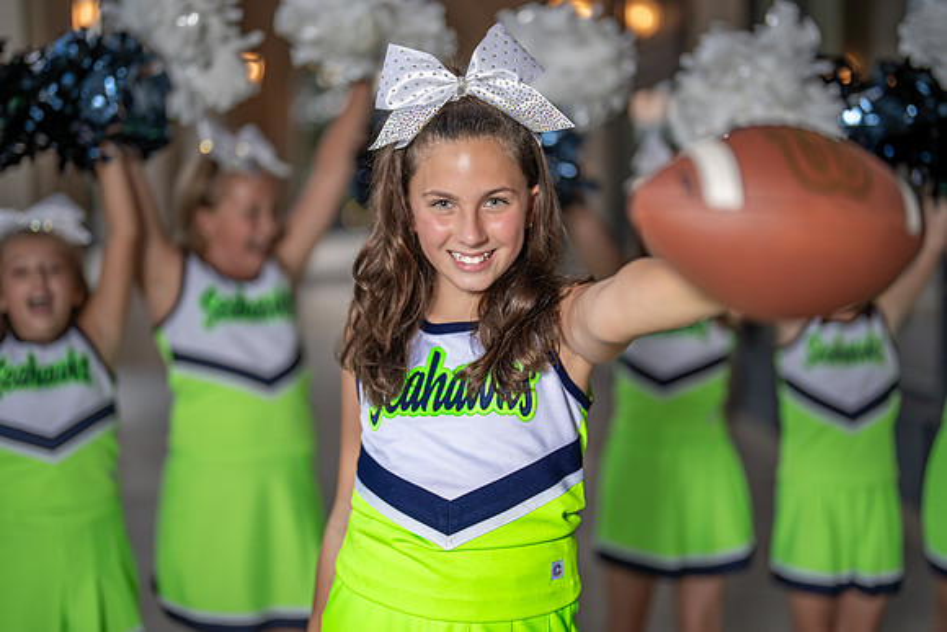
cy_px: 316
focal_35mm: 51
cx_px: 474
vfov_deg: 26.4
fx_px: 1349
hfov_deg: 38.7
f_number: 1.2
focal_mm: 50
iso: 100
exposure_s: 1/400
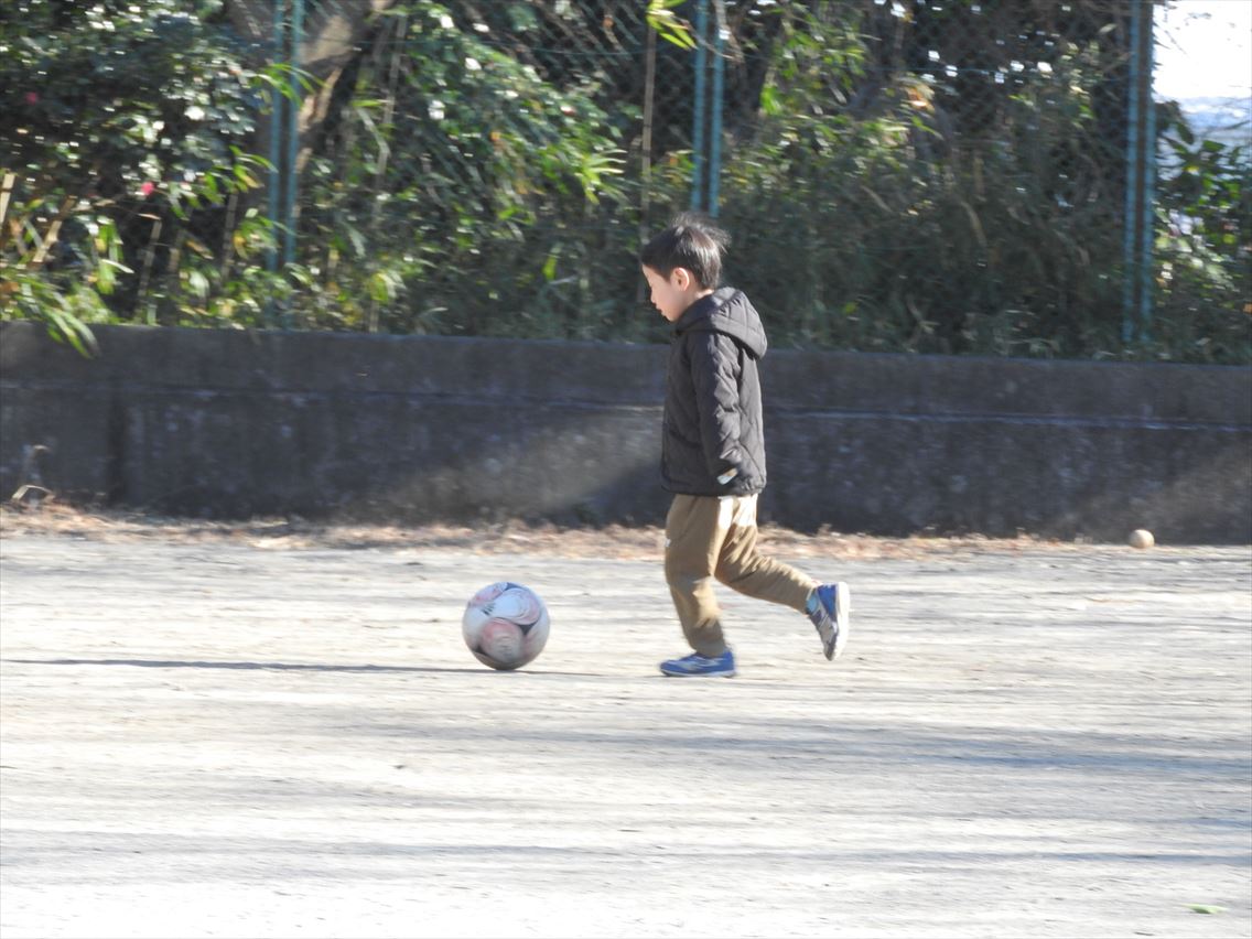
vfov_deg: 5.0
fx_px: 10850
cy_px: 470
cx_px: 626
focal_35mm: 300
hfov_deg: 6.6
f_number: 5.5
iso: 180
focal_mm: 53.7
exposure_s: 1/125
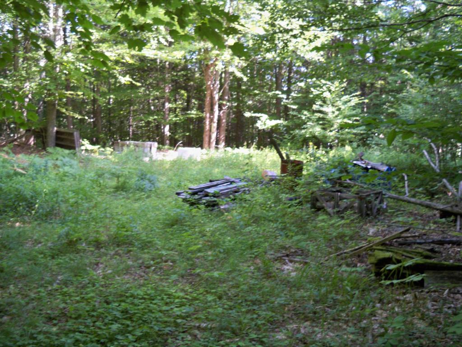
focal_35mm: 35
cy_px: 174
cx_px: 231
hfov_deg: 52.6
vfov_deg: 40.7
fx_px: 467
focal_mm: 6.3
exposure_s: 1/60
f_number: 3.1
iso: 160
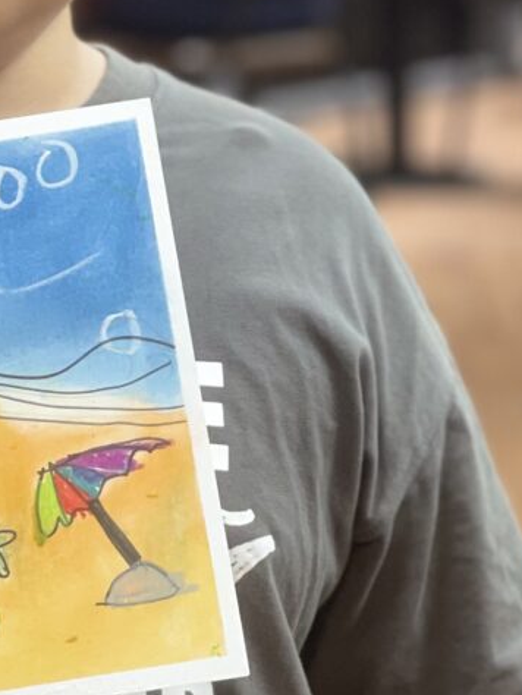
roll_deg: +1.4
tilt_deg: -10.2
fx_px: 3616
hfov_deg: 8.2
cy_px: 231
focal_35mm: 180
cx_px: -117
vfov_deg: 11.0
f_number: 2.2
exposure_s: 1/33
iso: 125
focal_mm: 7.5
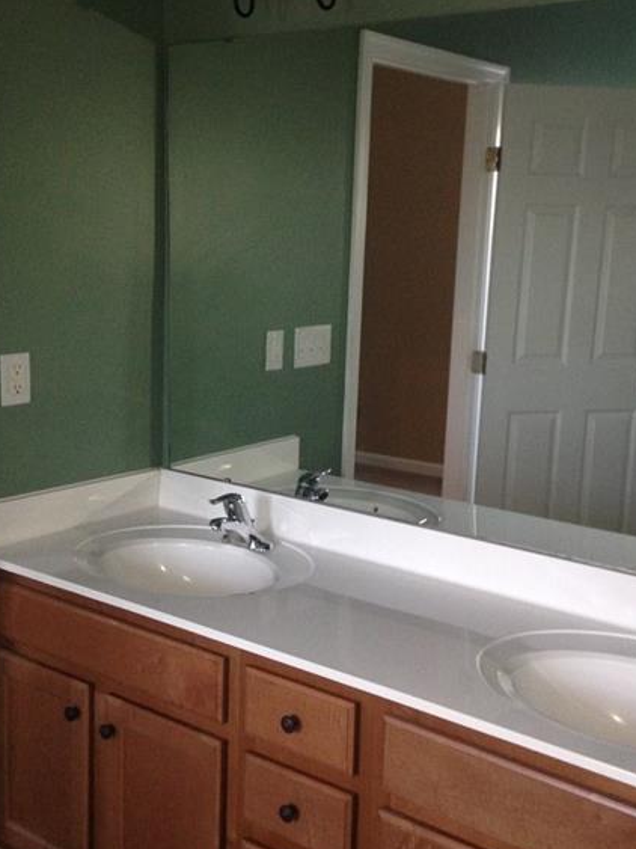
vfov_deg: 42.1
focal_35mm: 45
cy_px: 407
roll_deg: -1.3
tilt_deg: -10.1
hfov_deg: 32.1
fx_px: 1103
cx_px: 366
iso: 200
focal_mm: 4.12
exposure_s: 1/20
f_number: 2.4
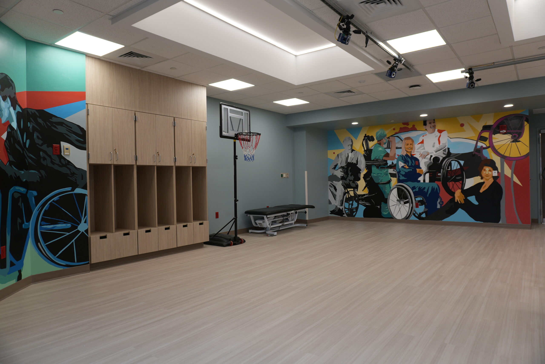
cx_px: 272
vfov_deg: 53.1
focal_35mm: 24
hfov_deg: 73.7
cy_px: 182
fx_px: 363
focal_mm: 16
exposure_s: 1/40
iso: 100
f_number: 4
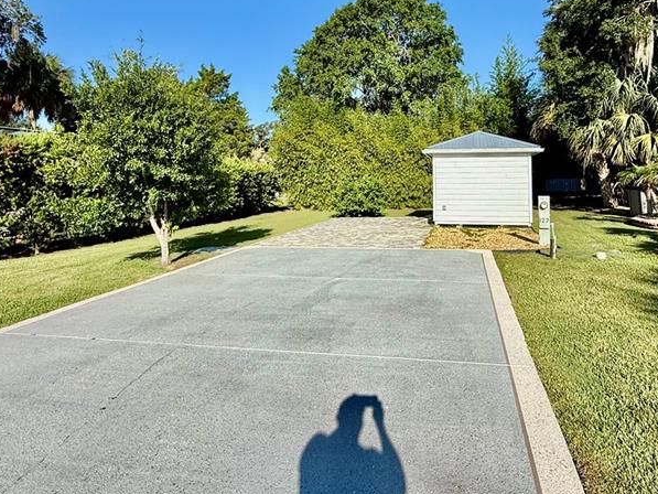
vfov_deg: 55.6
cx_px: 374
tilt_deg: +4.1
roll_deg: +0.9
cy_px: 162
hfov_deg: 71.2
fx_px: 456
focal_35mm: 24
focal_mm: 2.22
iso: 50
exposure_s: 1/2092
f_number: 2.2
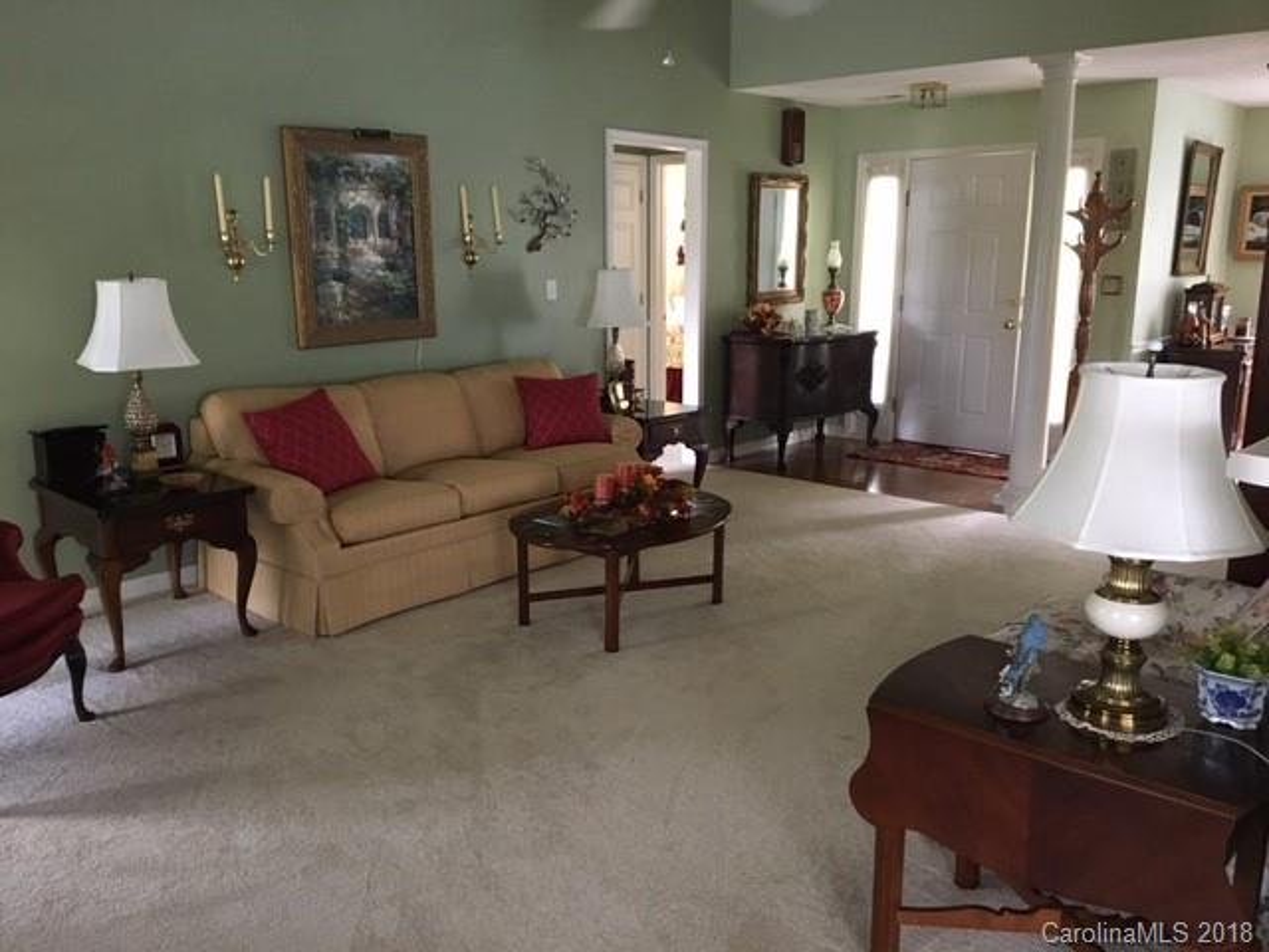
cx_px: 634
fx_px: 1063
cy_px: 476
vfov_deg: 48.2
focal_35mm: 29
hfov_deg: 61.7
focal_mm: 4.15
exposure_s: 1/15
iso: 200
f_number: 2.2
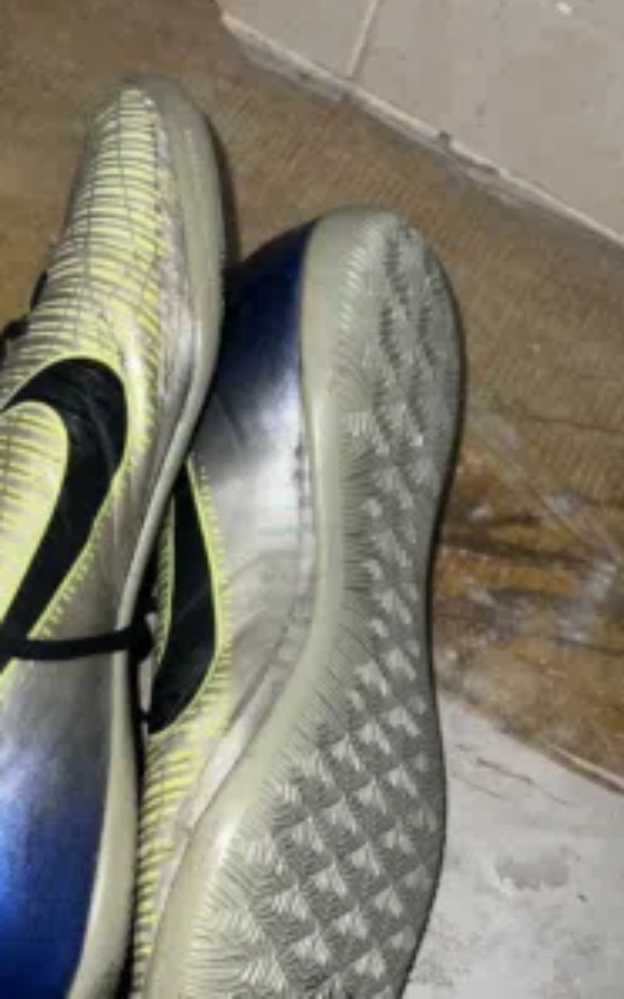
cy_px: 597
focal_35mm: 37
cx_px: 158
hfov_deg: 33.7
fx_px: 1008
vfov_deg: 52.4
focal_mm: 5.7
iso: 50
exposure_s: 1/33
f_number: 1.5
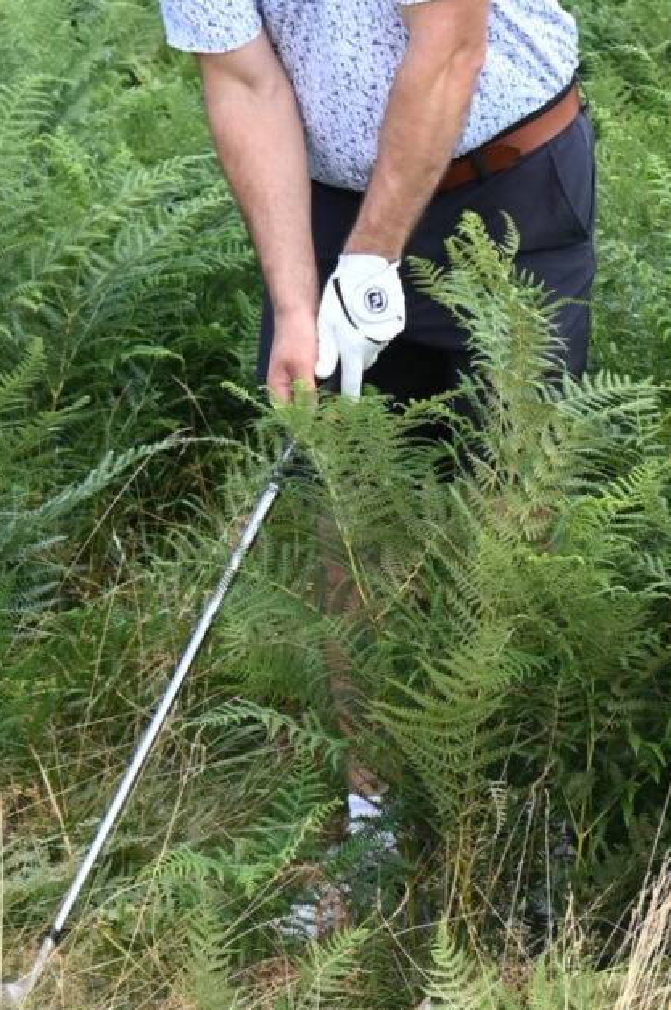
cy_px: 134
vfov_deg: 10.8
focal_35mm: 190
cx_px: 397
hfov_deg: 7.2
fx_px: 5320
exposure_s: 1/100
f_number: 9
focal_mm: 58
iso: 200
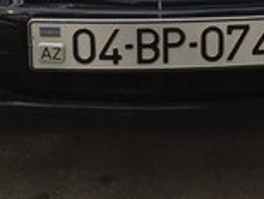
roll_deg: -0.1
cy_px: -131
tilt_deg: -16.6
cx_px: 178
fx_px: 947
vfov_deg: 11.3
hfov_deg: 15.8
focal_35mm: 124
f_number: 2.2
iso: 32
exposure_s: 1/760
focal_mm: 4.15
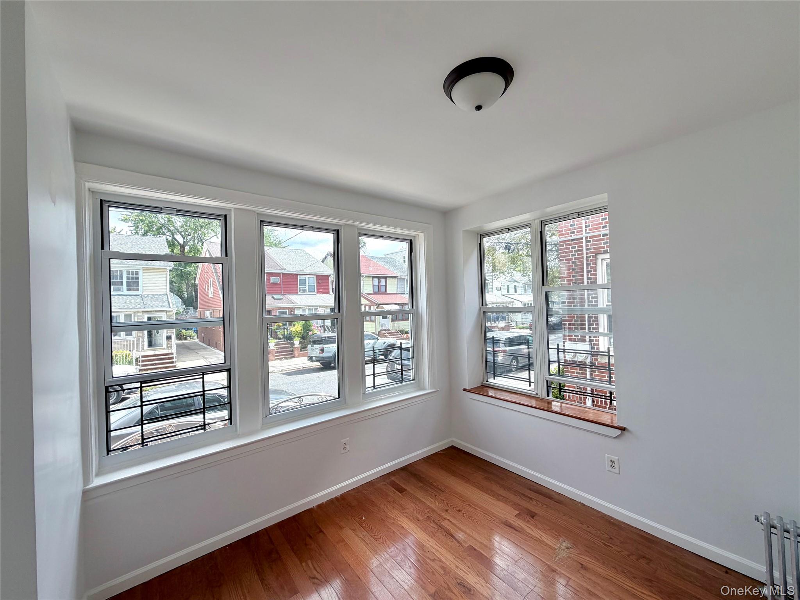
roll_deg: +2.1
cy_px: 300
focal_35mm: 14
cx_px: 400
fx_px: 324
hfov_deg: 102.1
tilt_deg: +1.1
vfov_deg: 85.7
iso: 40
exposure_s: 1/257
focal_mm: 2.22
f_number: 2.2
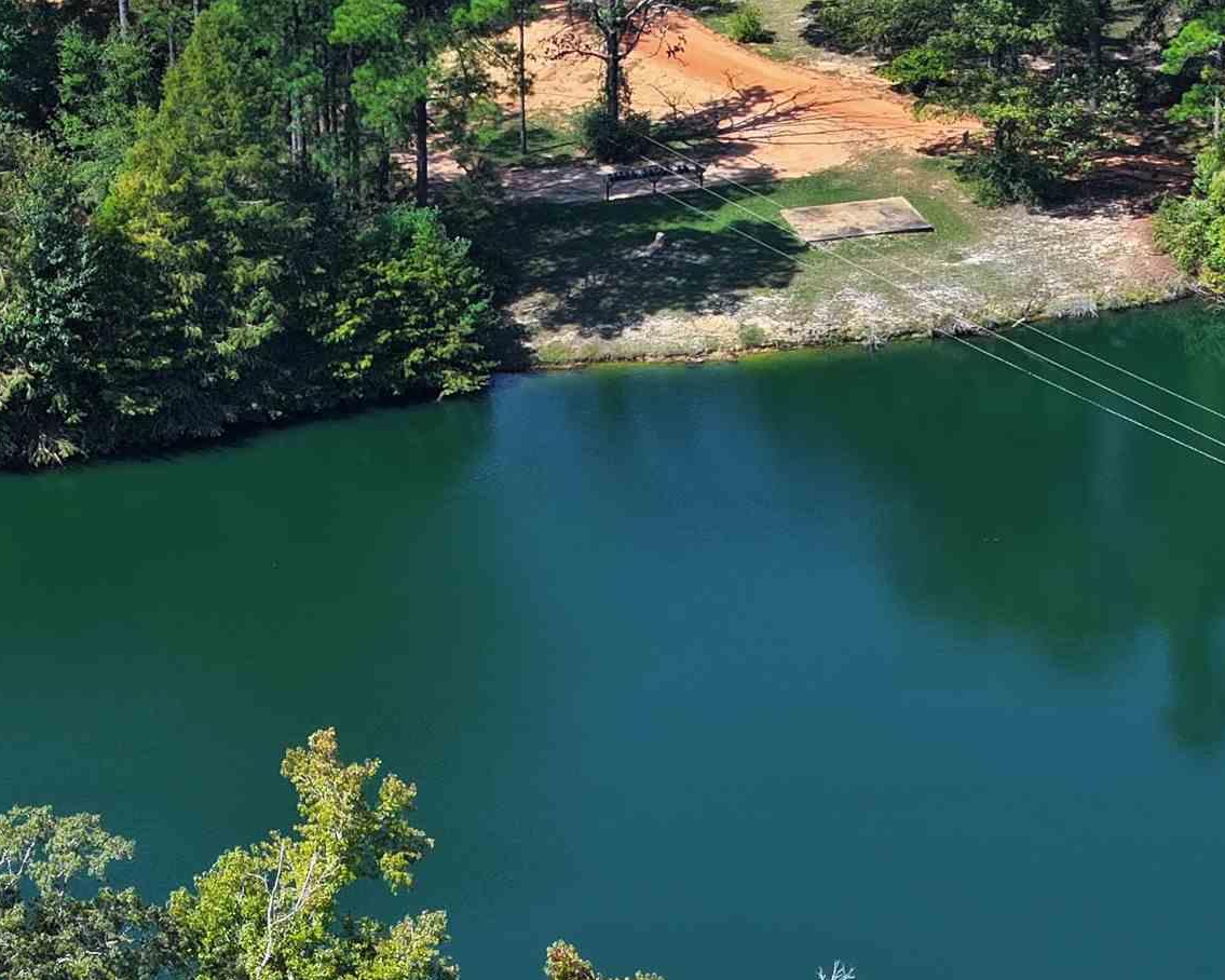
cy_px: 1208
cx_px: 651
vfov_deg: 8.3
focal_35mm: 185
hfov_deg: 10.4
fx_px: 6707
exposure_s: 1/800
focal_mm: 19.35
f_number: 2.8
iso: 160
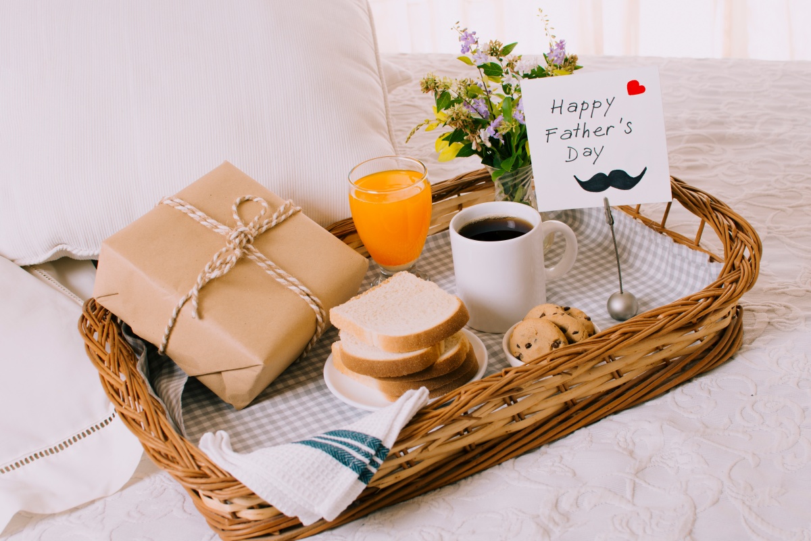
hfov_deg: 37.9
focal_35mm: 52
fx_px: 1183
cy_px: 270
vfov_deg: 25.8
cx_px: 406
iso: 160
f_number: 5
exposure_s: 1/80
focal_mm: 35
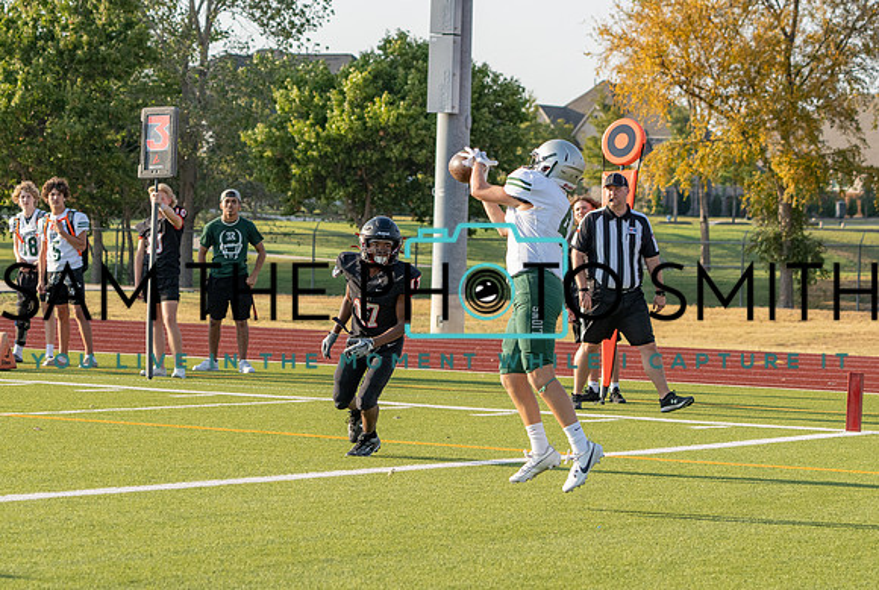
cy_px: 338
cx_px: 409
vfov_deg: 9.5
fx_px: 3564
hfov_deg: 14.1
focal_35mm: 146
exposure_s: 1/1250
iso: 400
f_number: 5.6
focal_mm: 100
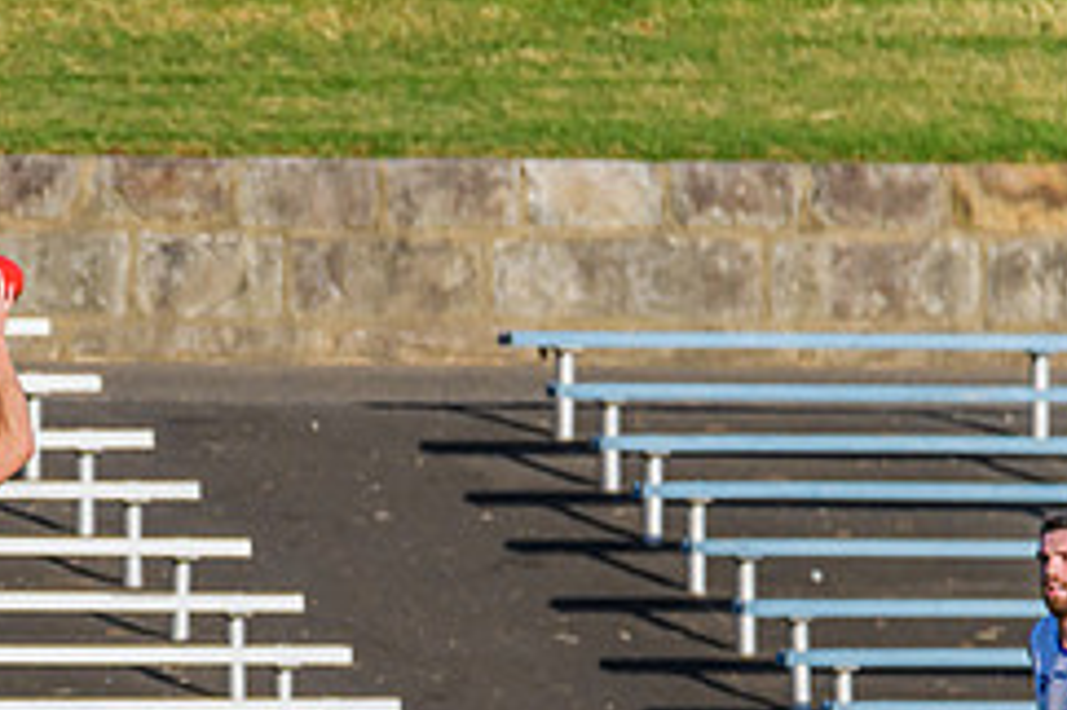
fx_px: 47477
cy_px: 731
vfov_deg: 0.9
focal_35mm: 1603
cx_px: -18
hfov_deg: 1.3
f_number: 6.3
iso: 1000
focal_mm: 600
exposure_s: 1/4000
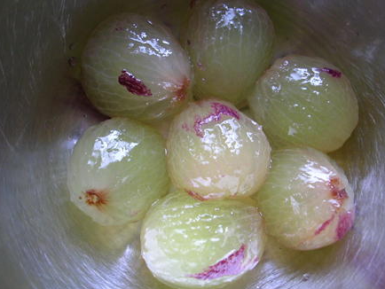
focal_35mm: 42
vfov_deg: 34.4
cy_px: 131
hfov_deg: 44.7
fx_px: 467
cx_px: 208
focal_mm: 5.8
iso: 50
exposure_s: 1/10.4
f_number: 2.8
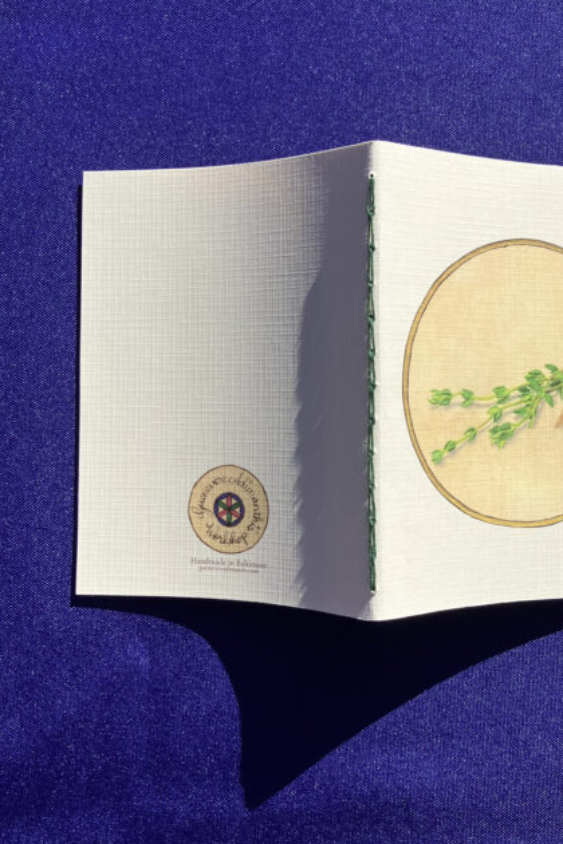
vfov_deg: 51.9
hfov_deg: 35.6
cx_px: 377
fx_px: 868
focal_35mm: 37
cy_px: 398
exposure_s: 1/3247
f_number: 1.8
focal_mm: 3.99
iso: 32
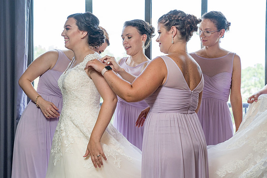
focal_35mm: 79
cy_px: 89
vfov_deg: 17.3
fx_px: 584
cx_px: 117
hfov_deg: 25.7
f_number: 5.6
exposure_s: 1/200
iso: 1000
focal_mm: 70
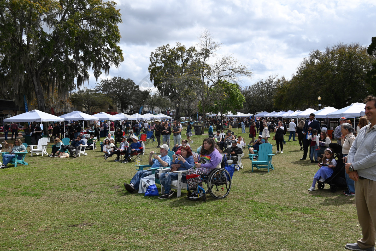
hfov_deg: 60.3
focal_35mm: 31
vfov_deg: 42.3
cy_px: 126
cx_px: 188
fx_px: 324
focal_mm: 31
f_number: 7.1
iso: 100
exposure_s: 1/400
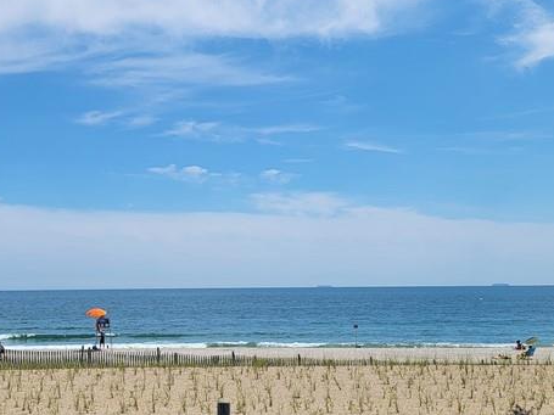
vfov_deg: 27.0
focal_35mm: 54
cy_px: 242
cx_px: 202
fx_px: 864
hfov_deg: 35.3
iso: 16
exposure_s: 1/1775
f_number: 1.8
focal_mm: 6.7
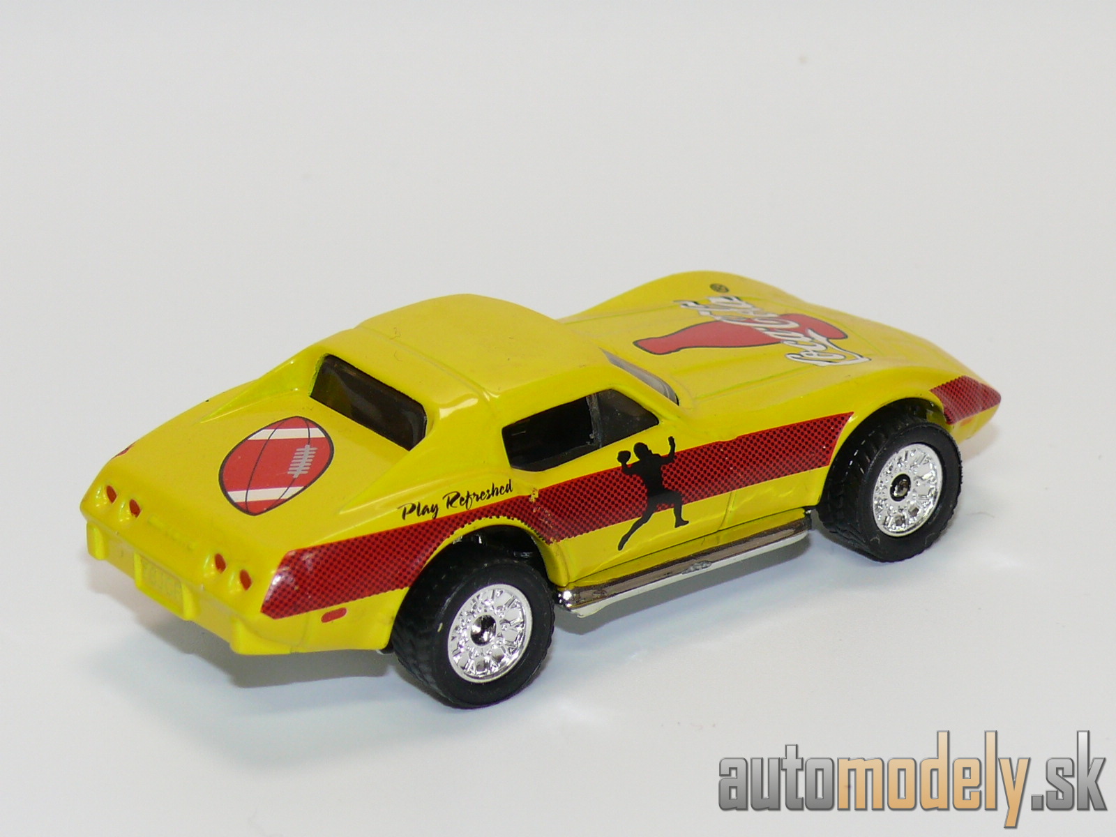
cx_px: 558
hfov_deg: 15.4
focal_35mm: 128
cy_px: 418
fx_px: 4127
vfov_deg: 11.6
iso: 100
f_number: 4
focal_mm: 15.2
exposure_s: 1/30
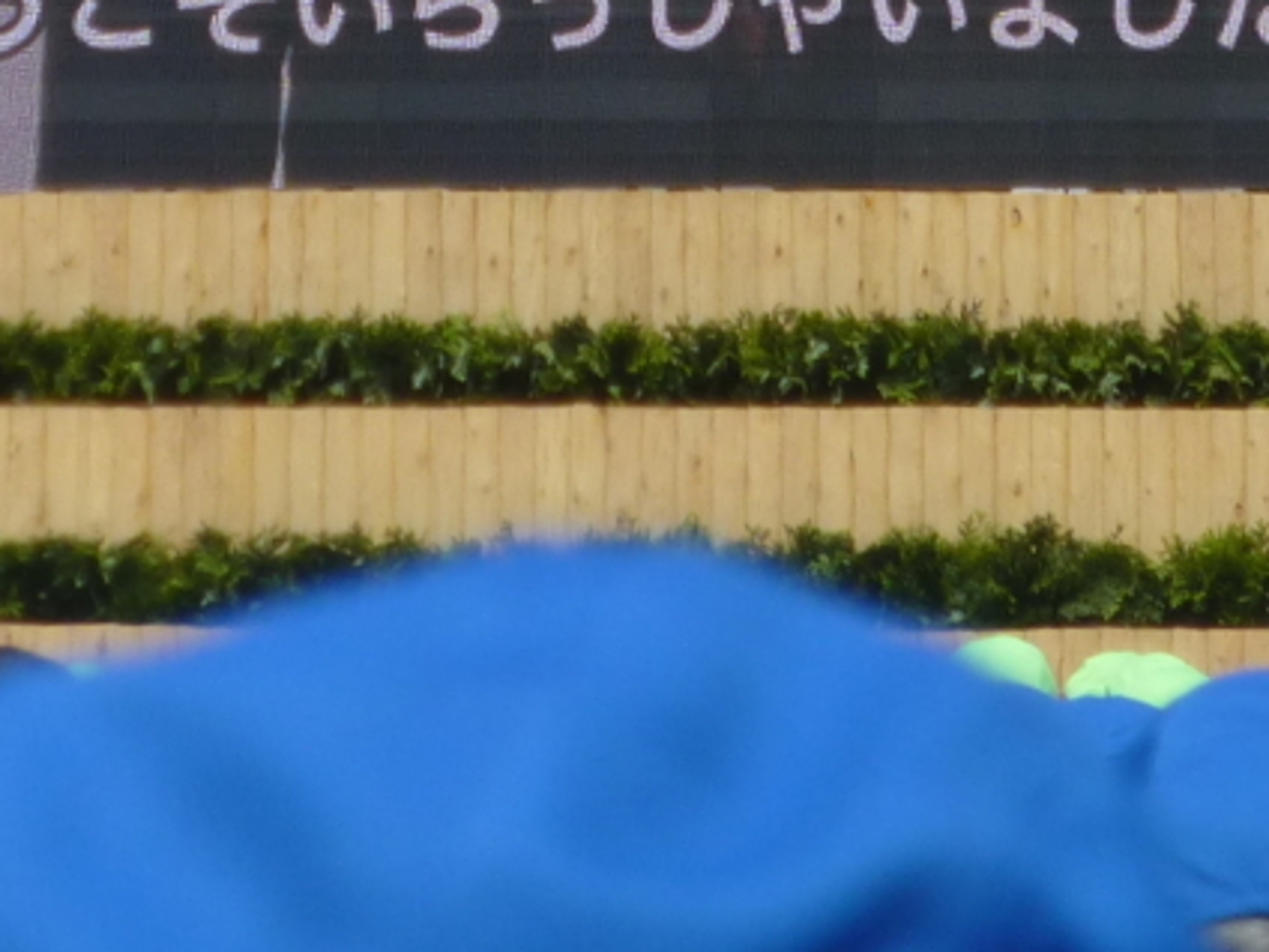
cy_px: -680
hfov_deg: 2.3
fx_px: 31930
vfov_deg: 1.7
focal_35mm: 871
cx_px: 527
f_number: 5.6
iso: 100
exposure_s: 1/640
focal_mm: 41.3
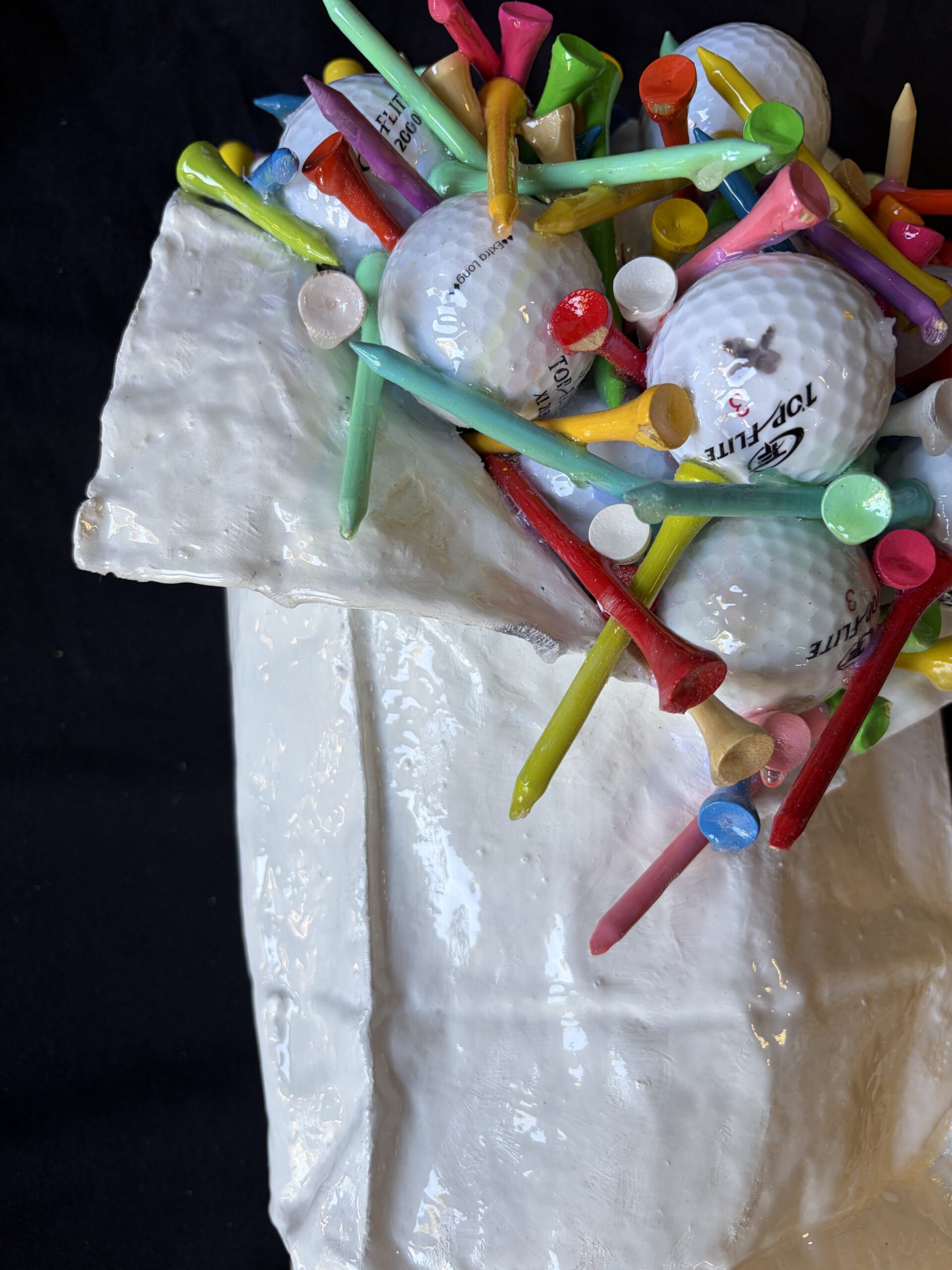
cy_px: 635
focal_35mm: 26
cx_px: 476
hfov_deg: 53.1
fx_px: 953
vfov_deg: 67.3
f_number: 1.6
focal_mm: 5.96
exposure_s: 1/120
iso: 50
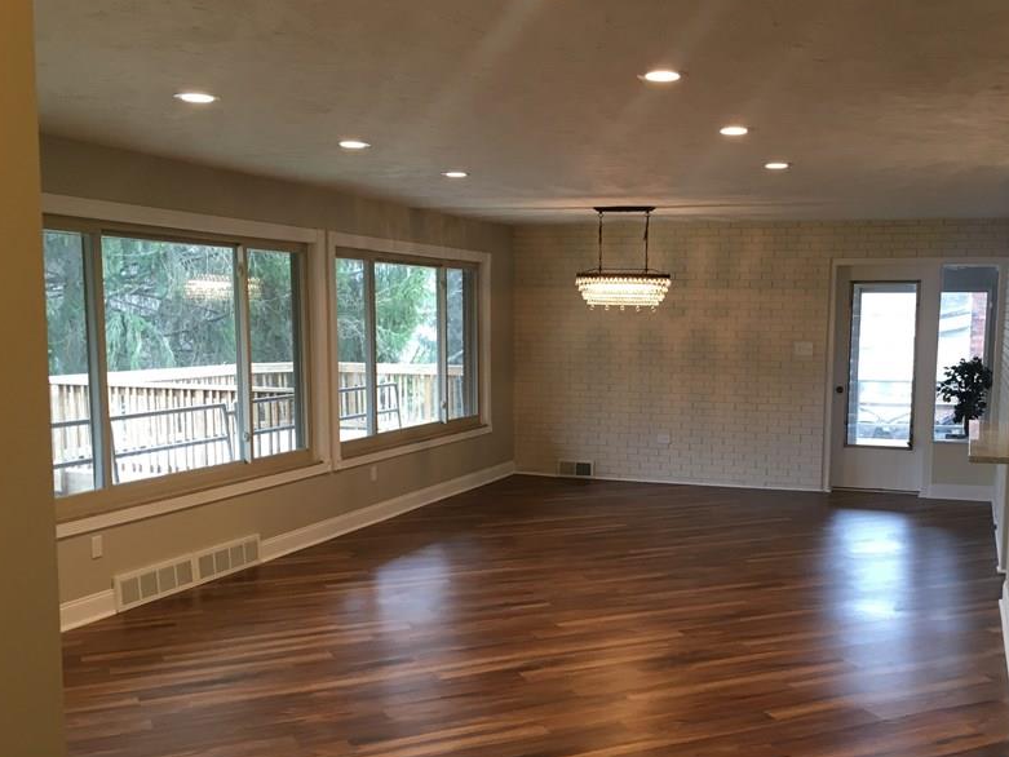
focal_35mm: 38
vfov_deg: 37.5
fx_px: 1108
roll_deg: -0.5
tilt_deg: -7.0
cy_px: 465
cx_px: 606
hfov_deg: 48.7
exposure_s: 1/30
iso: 64
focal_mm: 4.15
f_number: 2.2
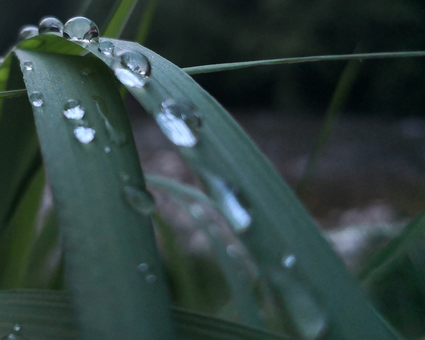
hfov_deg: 43.3
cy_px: 117
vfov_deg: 36.2
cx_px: 105
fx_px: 516
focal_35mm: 41
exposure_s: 1/33.3
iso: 400
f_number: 1.6
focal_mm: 3.95
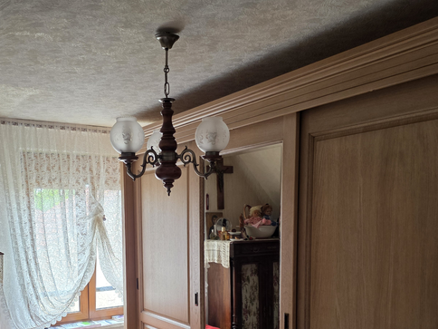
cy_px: 263
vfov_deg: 36.4
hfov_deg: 48.5
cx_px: 163
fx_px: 481
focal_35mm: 38
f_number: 1.7
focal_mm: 6.25
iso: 250
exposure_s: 1/100
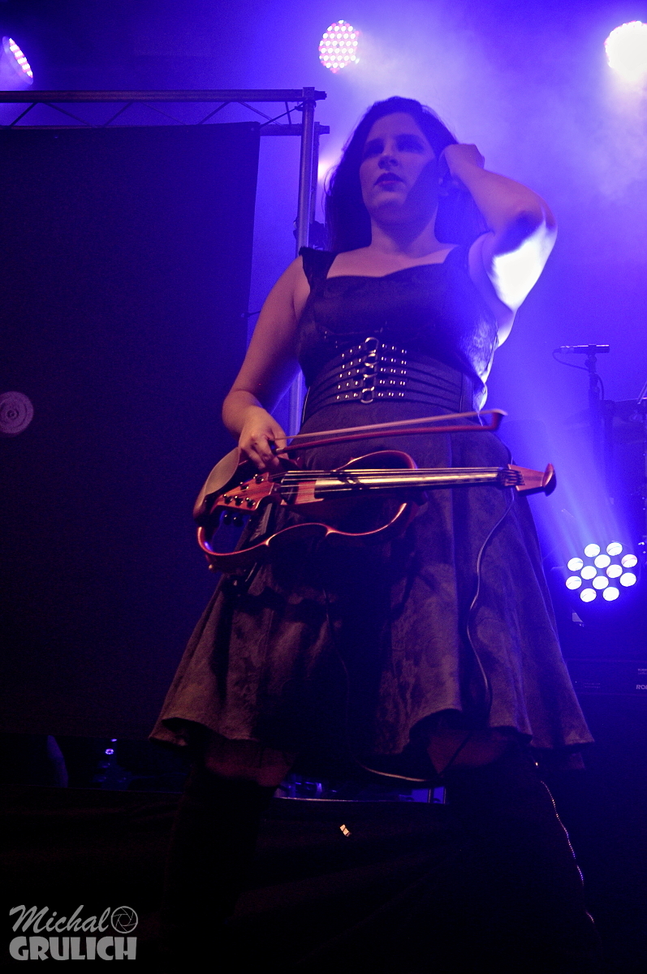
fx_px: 1297
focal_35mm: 48
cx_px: 324
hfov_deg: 28.0
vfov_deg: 41.2
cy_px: 487
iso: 640
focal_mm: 32
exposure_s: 1/125
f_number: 2.8
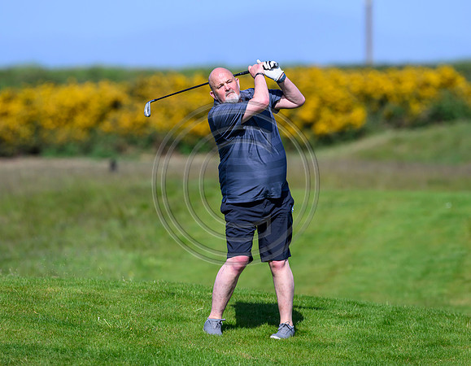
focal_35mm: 494
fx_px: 6814
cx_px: 247
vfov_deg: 3.1
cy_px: 162
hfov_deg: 4.0
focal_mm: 400
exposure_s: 1/5000
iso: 500
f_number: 4.5
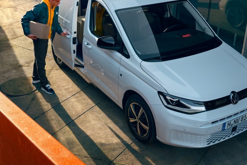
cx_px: 104
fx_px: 329
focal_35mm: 48
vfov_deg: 28.0
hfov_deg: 41.0
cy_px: 59
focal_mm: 30
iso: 320
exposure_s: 1/160
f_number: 8
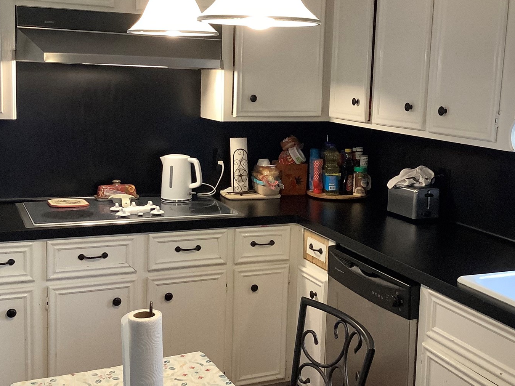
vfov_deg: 30.8
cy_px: 166
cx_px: 278
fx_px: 699
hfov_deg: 40.4
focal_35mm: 47
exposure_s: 1/60
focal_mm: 3.3
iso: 250
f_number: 2.4
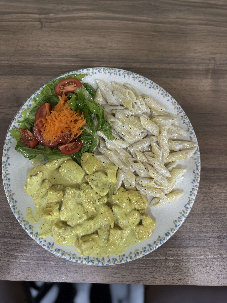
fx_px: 210
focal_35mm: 24
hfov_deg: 56.8
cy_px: 152
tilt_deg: -80.6
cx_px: 114
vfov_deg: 71.6
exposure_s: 1/100
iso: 100
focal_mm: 6.76
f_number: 1.78
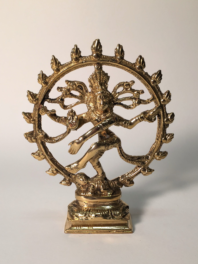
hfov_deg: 48.2
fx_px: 221
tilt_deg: -15.8
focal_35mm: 29
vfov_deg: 61.7
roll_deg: -0.4
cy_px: 132
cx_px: 99
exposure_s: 1/100
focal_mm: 4.15
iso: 32
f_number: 2.2
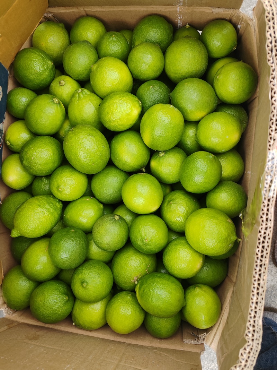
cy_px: 185
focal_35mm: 27
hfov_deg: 51.3
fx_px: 288
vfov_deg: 65.3
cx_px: 138
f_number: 1.8
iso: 100
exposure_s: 1/100
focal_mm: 6.14
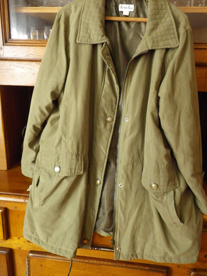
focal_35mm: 28
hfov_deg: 49.8
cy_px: 138
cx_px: 104
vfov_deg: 63.4
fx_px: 223
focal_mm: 4.9
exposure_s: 1/60
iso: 320
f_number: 2.6
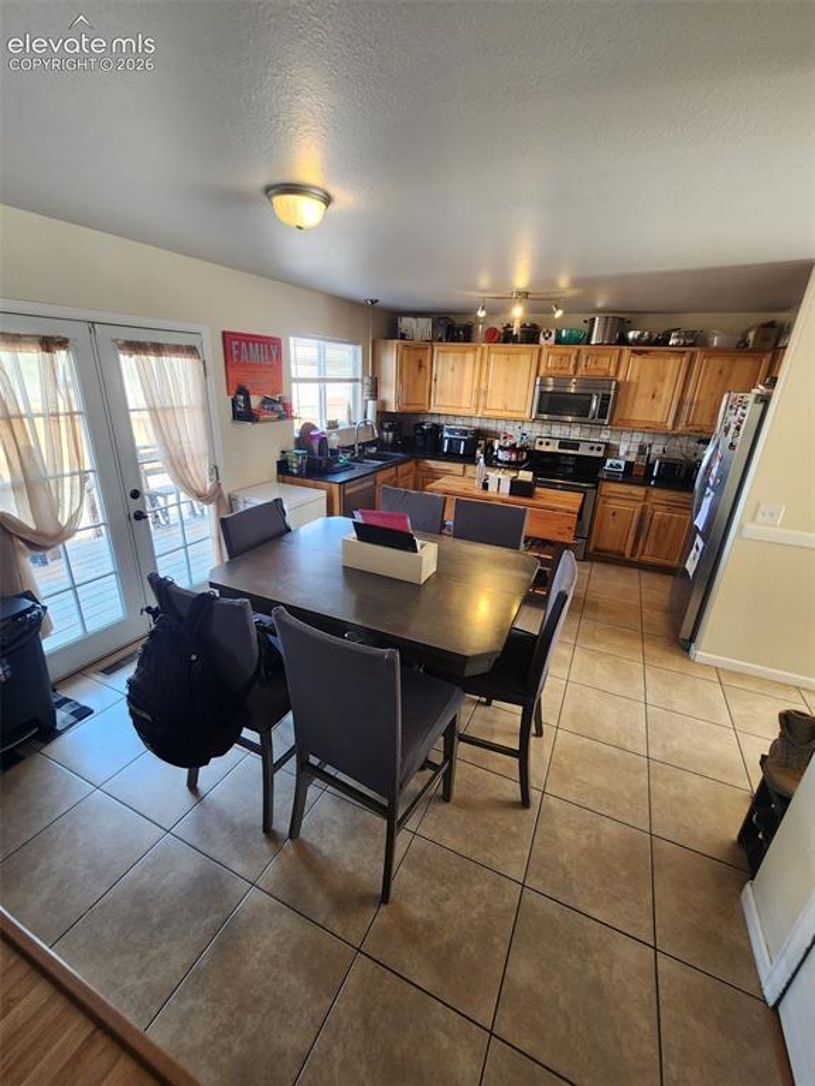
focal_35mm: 13
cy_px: 543
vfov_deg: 106.2
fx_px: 408
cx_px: 408
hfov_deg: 89.9
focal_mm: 2.2
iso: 160
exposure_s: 1/60
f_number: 2.2
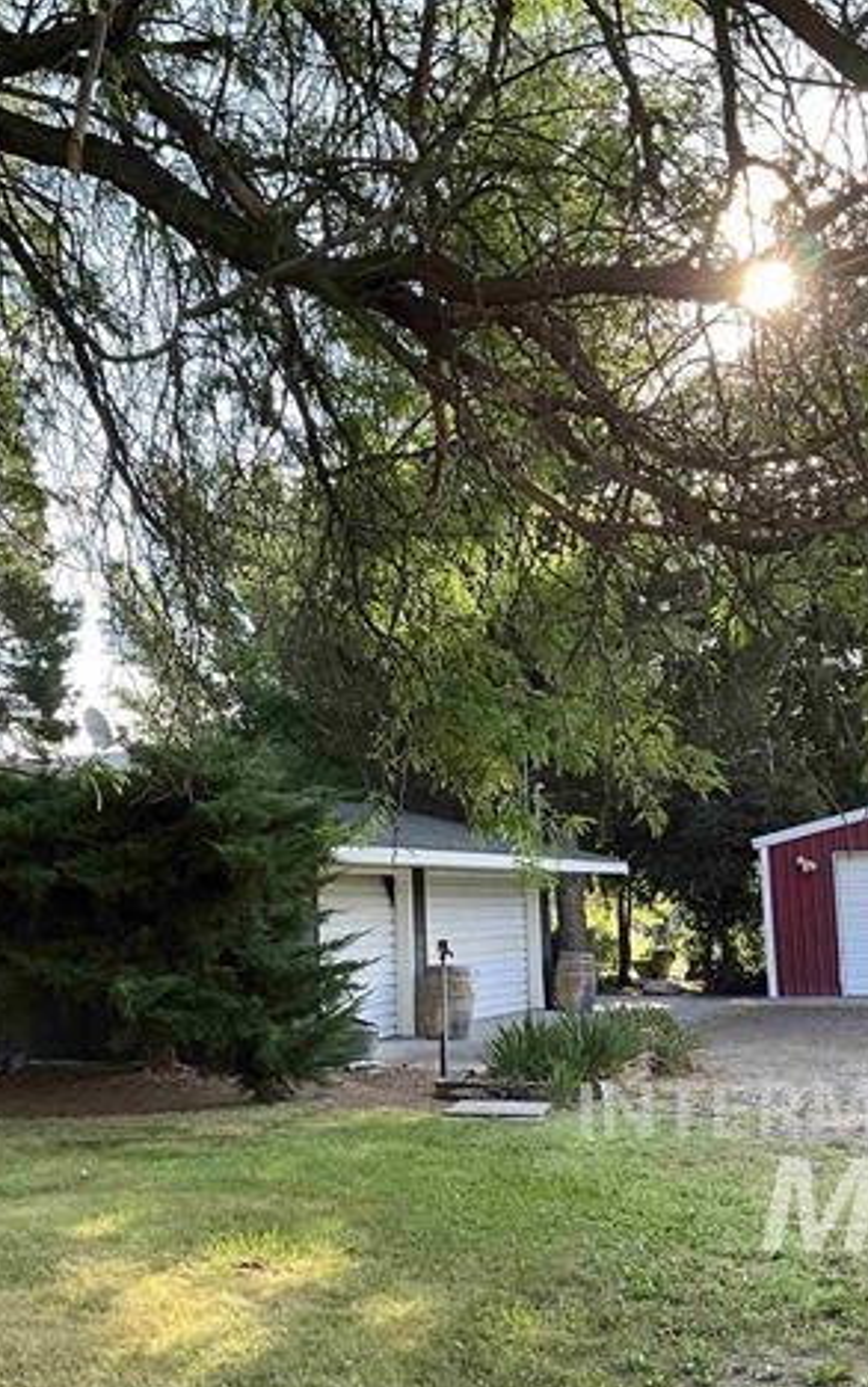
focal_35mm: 42
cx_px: 314
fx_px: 1588
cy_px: 708
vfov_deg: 47.2
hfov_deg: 30.4
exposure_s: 1/225
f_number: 1.8
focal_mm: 3
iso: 25
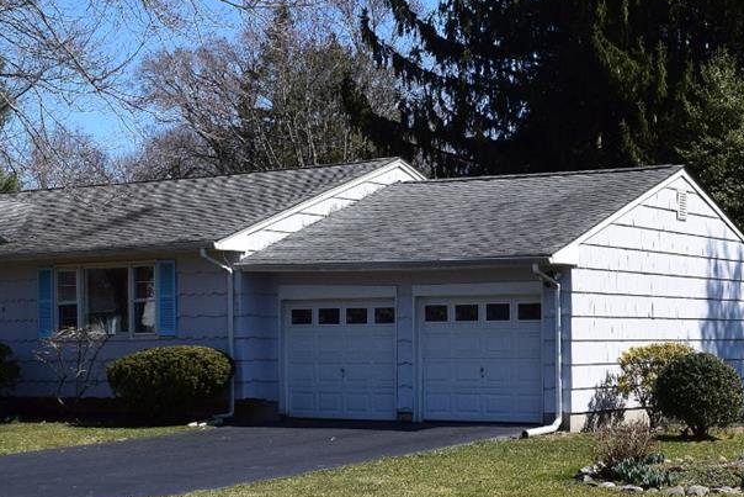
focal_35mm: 67
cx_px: 705
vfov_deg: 20.0
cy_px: 432
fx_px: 1385
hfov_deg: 28.6
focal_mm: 18
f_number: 11
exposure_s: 1/500
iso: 360
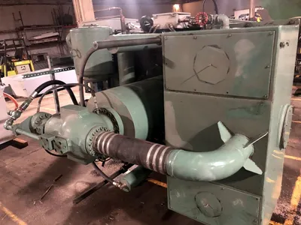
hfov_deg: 63.4
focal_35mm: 28
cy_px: 112
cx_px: 150
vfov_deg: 49.7
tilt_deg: -19.0
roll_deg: +6.1
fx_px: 243
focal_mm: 4
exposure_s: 1/4
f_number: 1.8
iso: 125
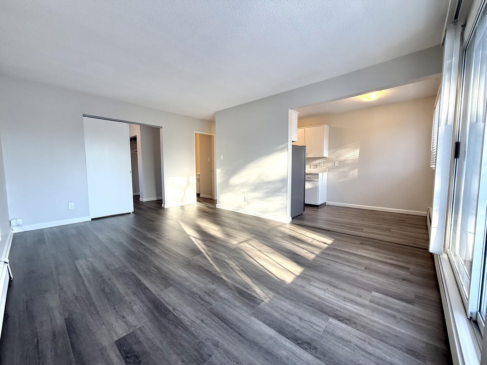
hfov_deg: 102.1
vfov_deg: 85.7
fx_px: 197
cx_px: 244
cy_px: 182
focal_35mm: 14
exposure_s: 1/99
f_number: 2.2
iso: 100
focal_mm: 2.22
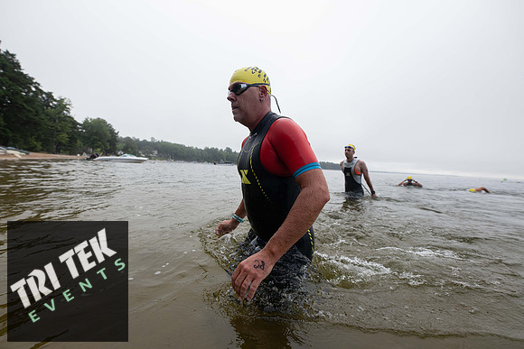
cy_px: 174
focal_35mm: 14
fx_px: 204
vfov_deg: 81.2
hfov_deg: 104.2
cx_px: 262
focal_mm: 14
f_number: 4
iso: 400
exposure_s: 1/800
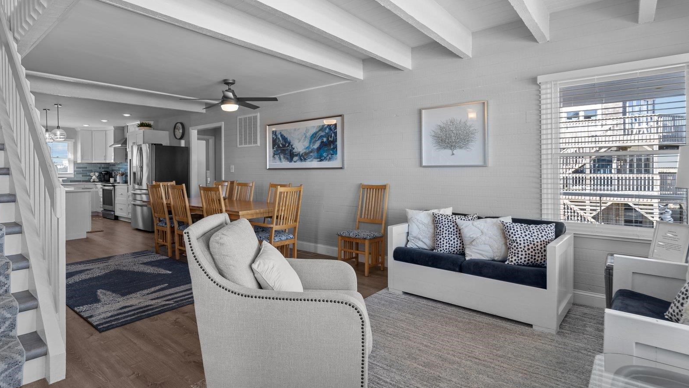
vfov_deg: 58.2
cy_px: 177
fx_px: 347
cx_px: 277
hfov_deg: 88.5
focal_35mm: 19
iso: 100
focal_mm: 14
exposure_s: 1/2.5
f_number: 8
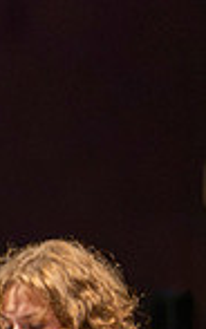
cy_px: 413
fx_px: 7197
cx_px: -432
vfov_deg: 2.6
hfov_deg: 1.6
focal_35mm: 802
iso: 4000
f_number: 2.8
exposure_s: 1/640
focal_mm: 200
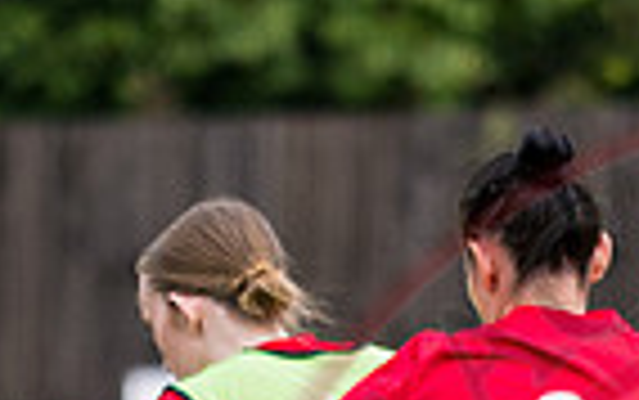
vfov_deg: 0.9
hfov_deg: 1.4
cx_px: 379
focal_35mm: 1528
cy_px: 1746
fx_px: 26631
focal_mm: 135
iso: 200
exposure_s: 1/5000
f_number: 2.1
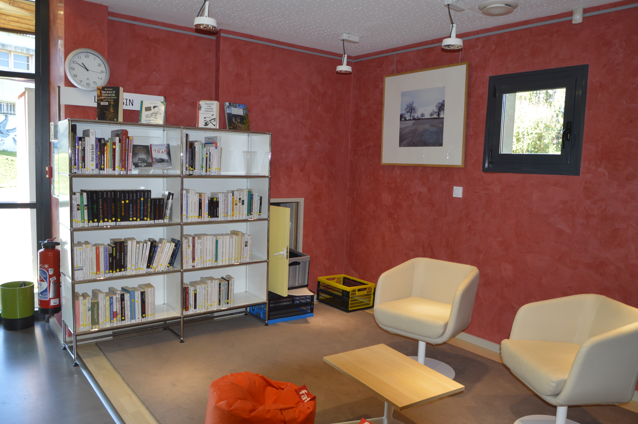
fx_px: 478
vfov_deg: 47.8
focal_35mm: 27
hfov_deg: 67.4
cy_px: 212
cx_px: 319
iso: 400
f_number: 4
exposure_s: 1/80
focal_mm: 18
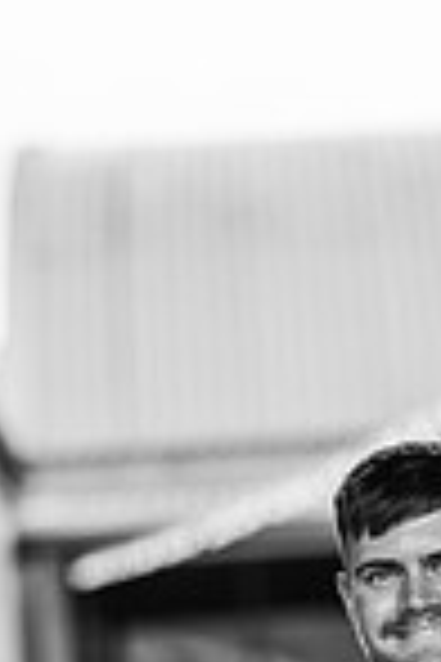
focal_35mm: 260
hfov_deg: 5.3
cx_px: 367
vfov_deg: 7.8
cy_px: 928
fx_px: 4777
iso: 100
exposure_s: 1/320
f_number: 1.8
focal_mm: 85
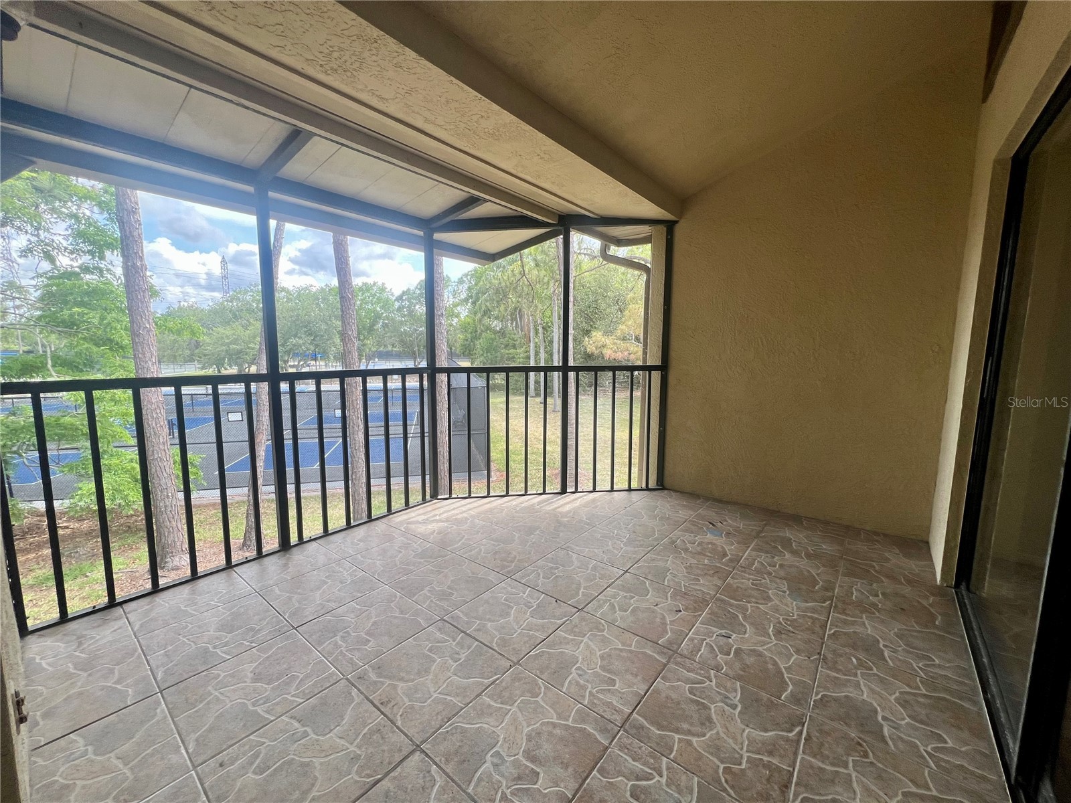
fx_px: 402
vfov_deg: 89.9
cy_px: 402
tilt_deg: -7.3
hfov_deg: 106.2
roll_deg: -0.8
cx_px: 536
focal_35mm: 13
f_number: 1.8
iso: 32
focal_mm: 1.57
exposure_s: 1/124
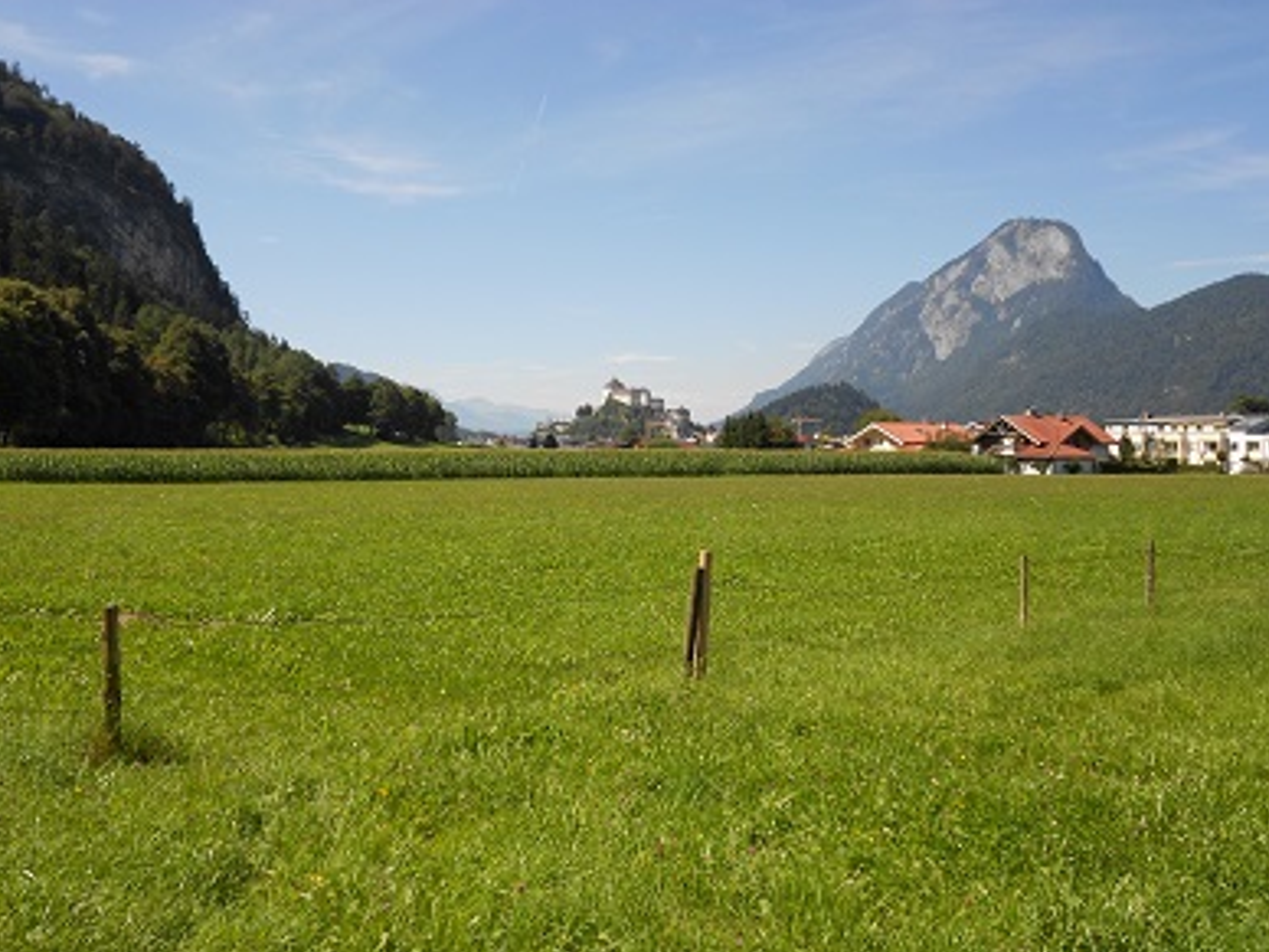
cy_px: 481
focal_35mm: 33
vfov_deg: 42.9
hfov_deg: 55.4
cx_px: 625
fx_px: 1210
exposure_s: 1/800
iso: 80
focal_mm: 5.8
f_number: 3.6
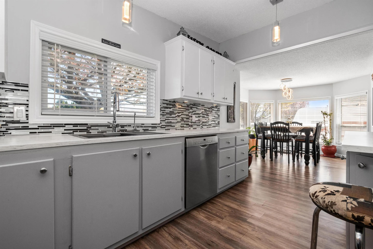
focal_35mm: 15
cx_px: 186
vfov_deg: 77.3
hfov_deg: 100.4
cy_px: 124
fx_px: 155
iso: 250
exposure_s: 1/50
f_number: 9
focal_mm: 10
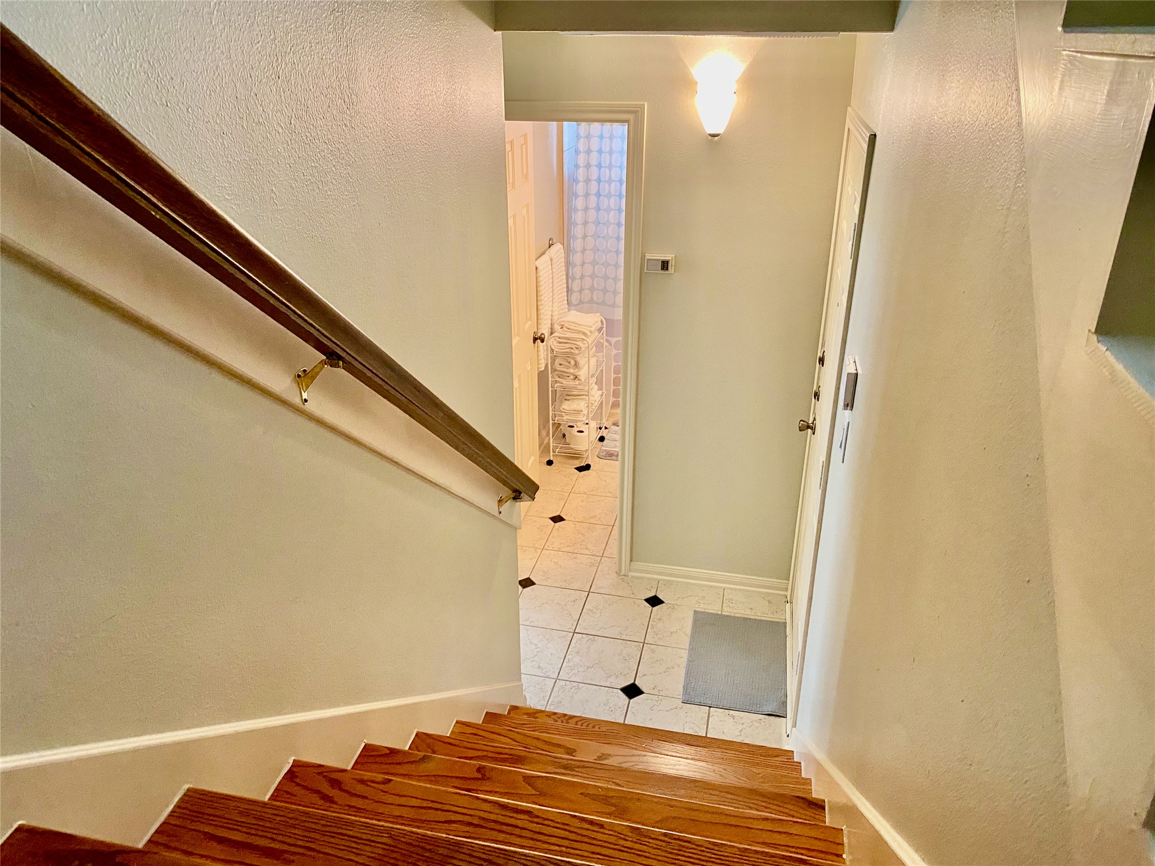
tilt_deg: -26.1
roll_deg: +0.3
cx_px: 578
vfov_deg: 53.1
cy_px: 433
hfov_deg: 67.3
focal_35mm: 26
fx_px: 868
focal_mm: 4.25
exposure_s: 1/40
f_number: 1.8
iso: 400
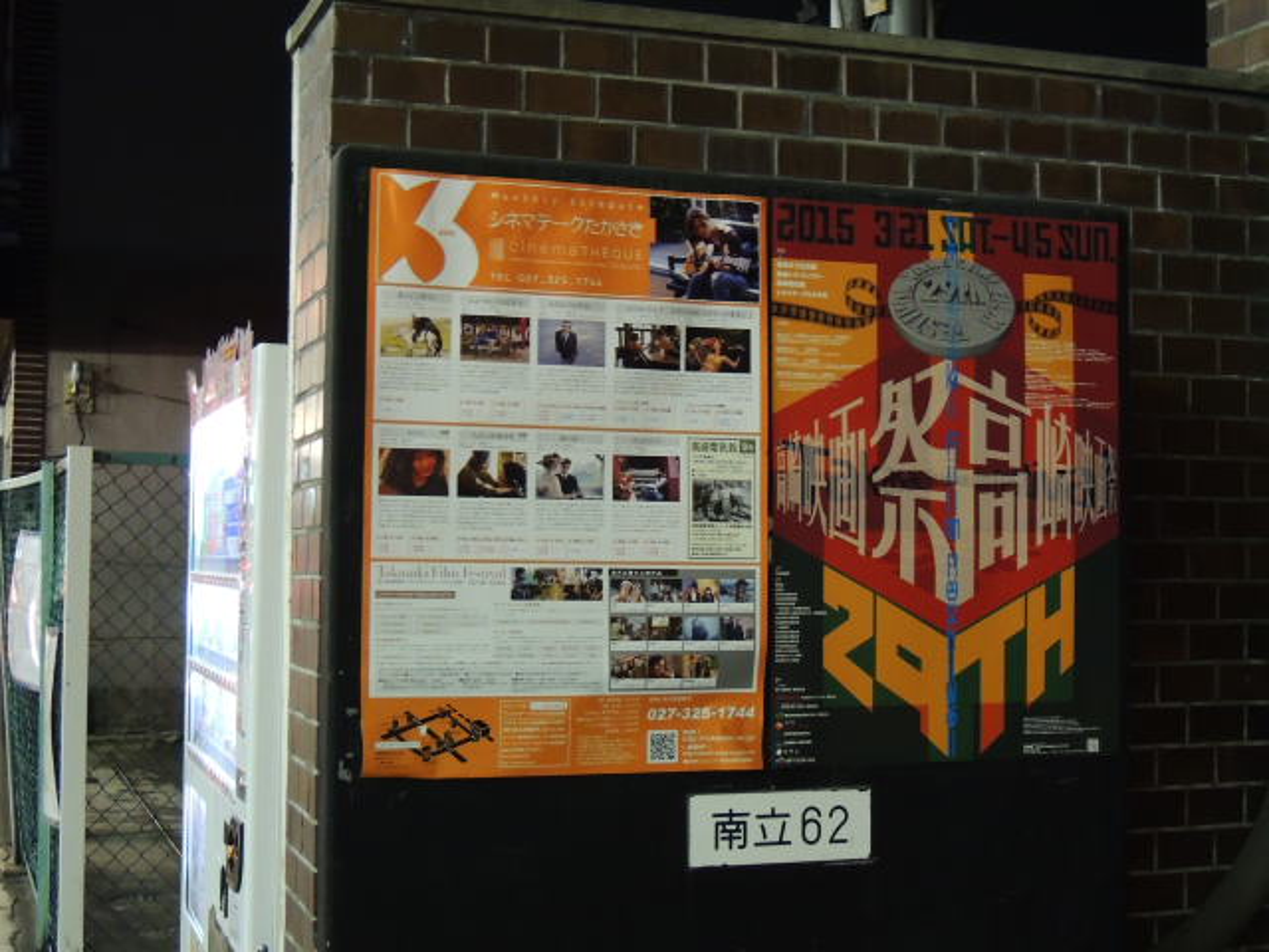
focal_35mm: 50
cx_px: 634
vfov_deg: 29.1
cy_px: 476
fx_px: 1833
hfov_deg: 38.2
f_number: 3.6
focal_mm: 8.9
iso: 800
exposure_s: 1/10
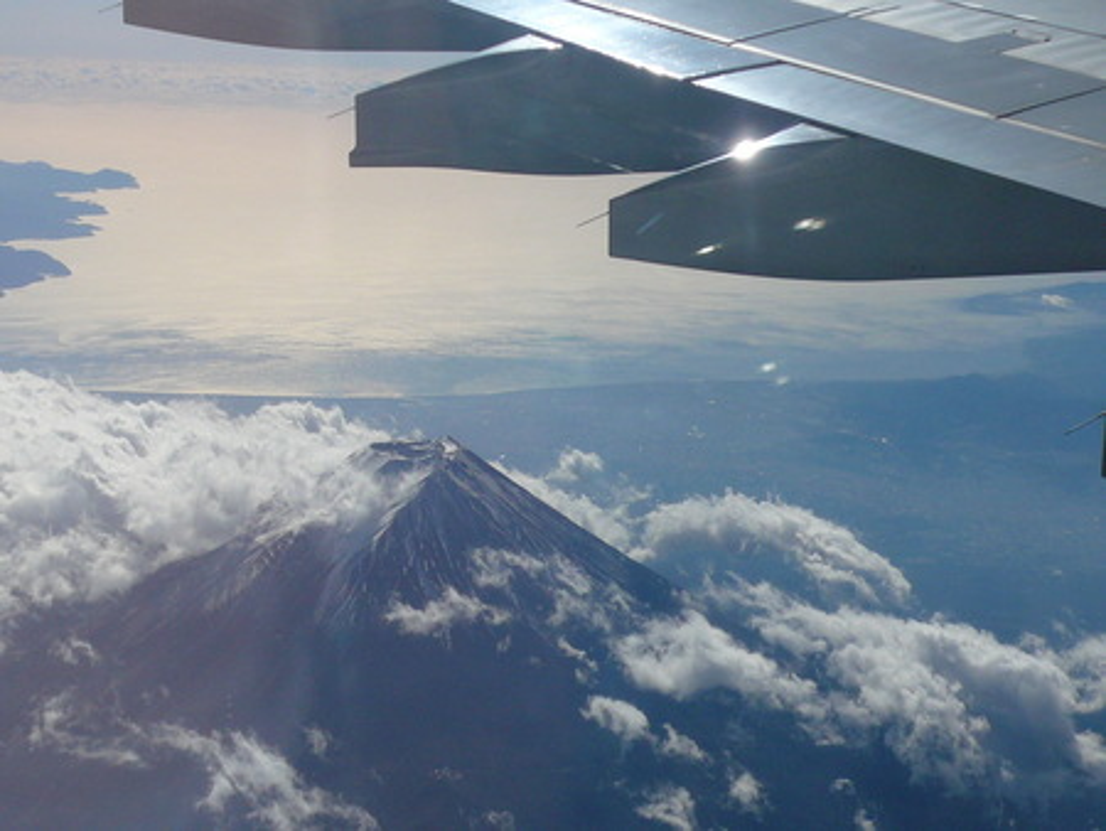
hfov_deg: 24.4
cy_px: 416
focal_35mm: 80
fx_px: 2557
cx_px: 553
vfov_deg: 18.5
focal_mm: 8.8
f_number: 11
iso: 100
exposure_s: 1/500
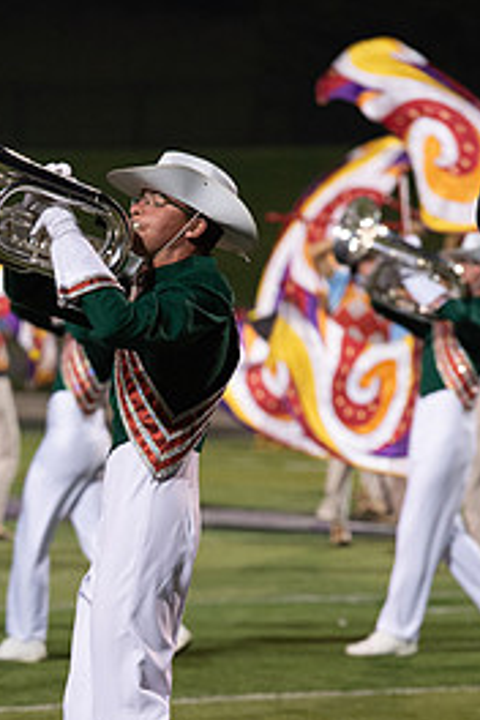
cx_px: 105
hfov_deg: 4.4
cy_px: 589
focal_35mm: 315
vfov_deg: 6.5
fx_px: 6300
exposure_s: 1/500
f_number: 5
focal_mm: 185
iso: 5000
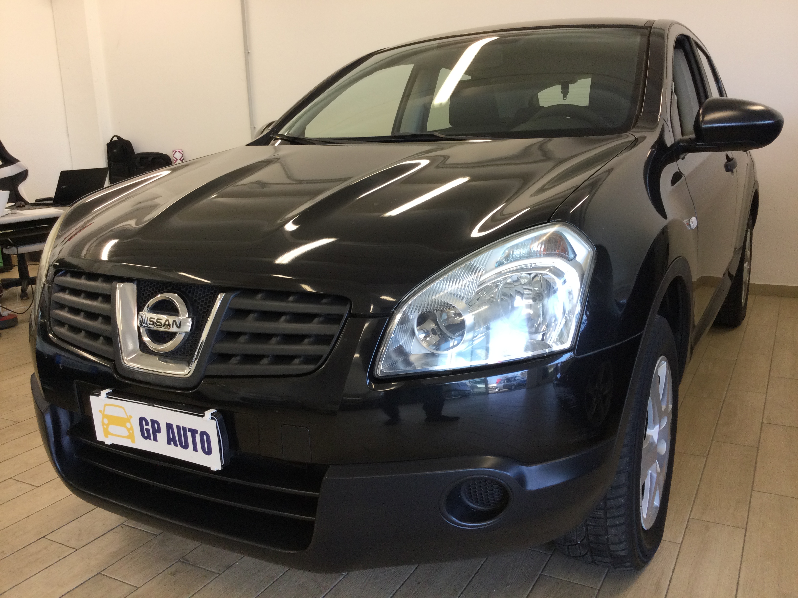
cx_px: 399
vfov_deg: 45.4
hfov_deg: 58.4
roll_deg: +2.2
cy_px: 299
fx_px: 715
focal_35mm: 31
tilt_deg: -11.4
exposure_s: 1/33
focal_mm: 3.3
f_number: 2.4
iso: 32
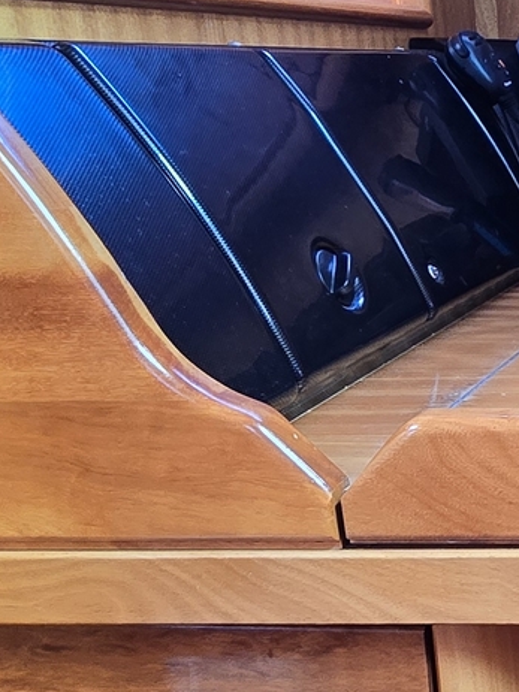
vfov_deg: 34.7
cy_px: 454
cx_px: 859
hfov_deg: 20.8
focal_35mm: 55
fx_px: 1100
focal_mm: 2.2
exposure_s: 1/50
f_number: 2.2
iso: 160
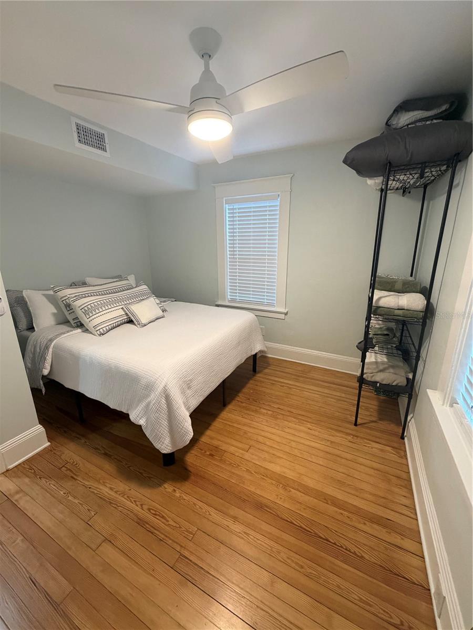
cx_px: 236
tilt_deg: -15.6
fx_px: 255
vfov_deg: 102.1
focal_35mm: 14
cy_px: 315
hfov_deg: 85.7
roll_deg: +0.1
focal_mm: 2.22
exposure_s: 1/60
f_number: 2.2
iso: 320
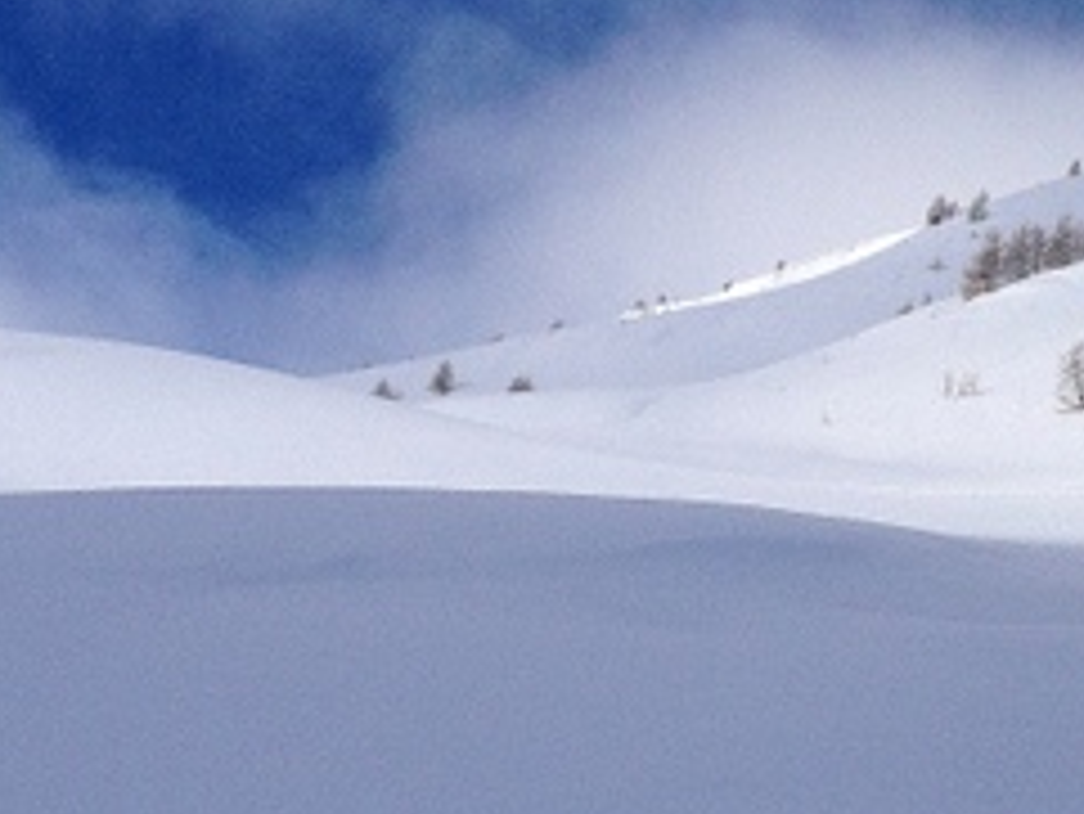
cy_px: 396
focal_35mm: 93
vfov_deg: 15.9
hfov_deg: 21.1
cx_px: 643
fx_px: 2914
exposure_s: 1/3953
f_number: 2.4
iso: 64
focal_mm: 4.28
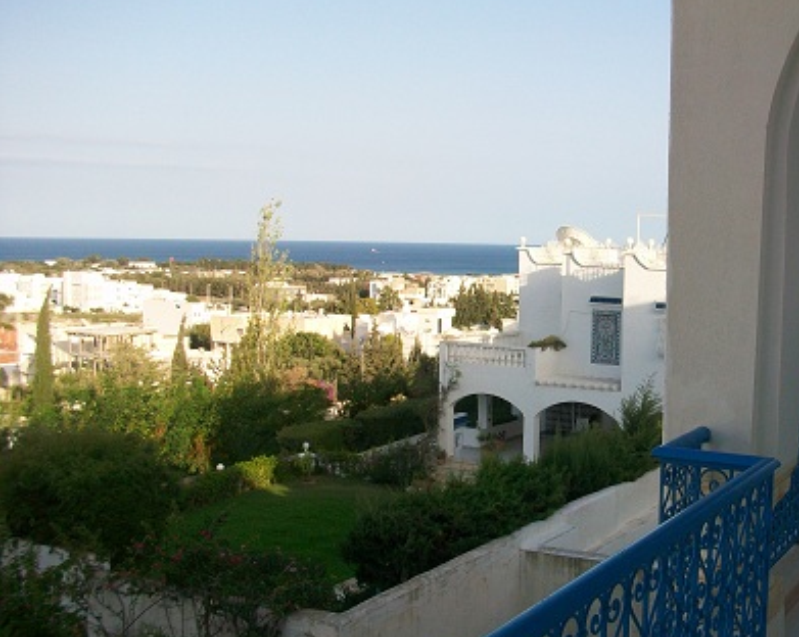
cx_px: 560
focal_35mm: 44
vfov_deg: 34.1
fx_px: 1039
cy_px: 299
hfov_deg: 41.3
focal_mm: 5.7
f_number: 2.8
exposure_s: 1/640
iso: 64
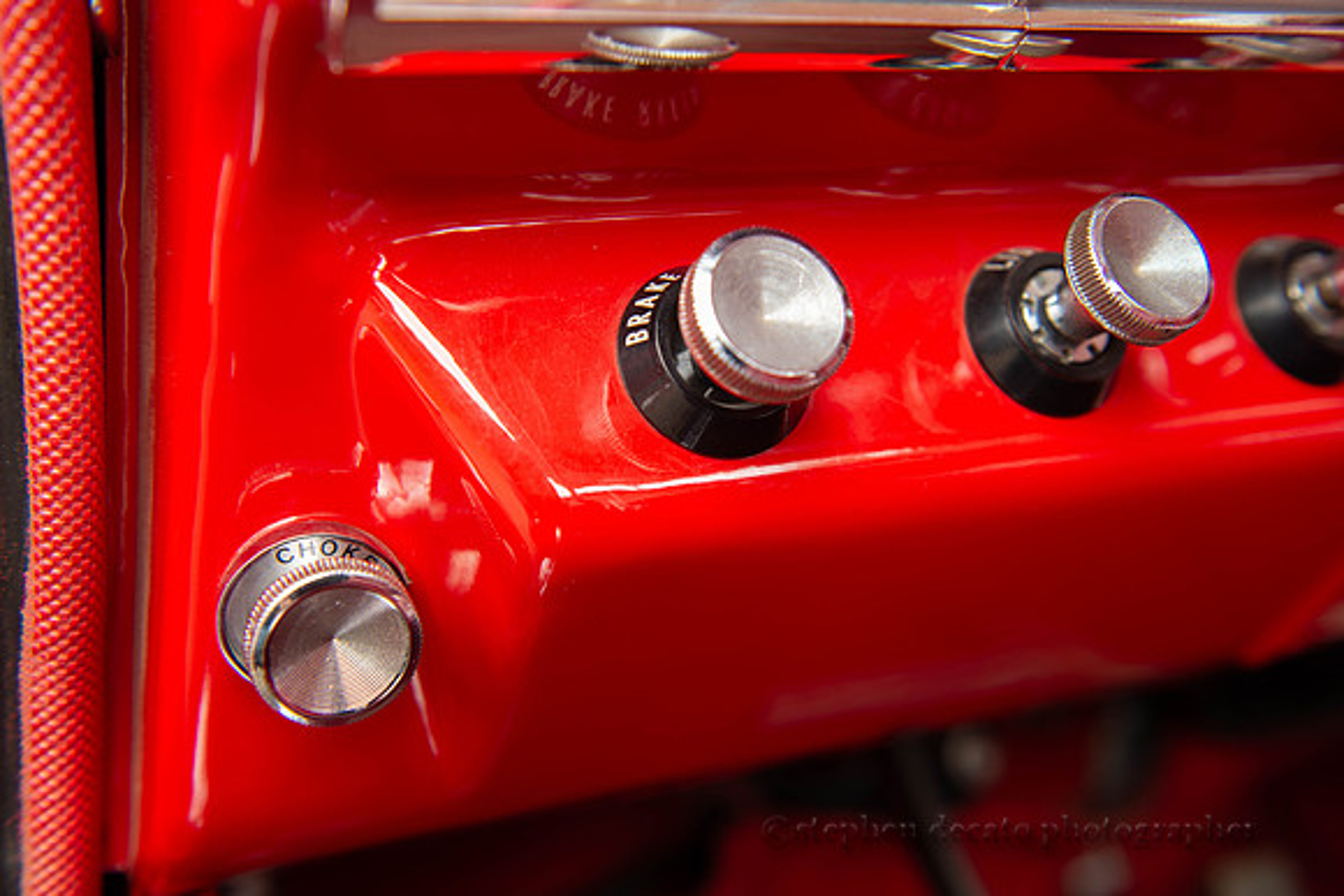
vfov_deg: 36.9
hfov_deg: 53.1
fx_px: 1344
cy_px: 448
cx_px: 672
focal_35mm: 36
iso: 200
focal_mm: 36
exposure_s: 1/80
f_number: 4.5
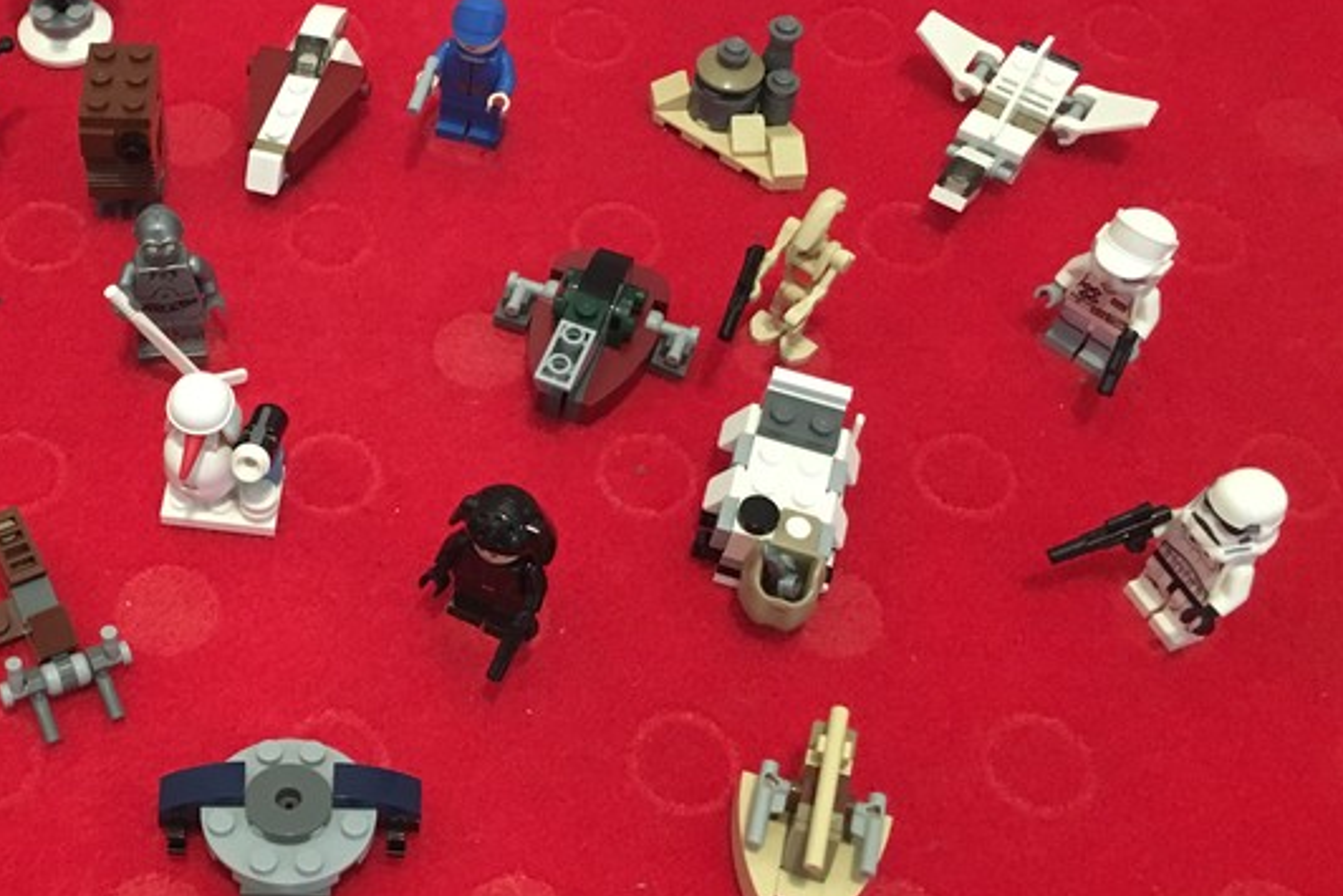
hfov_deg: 37.7
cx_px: 305
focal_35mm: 51
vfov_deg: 26.5
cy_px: 382
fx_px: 1903
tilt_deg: -53.0
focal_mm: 4.15
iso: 400
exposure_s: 1/17
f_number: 2.2
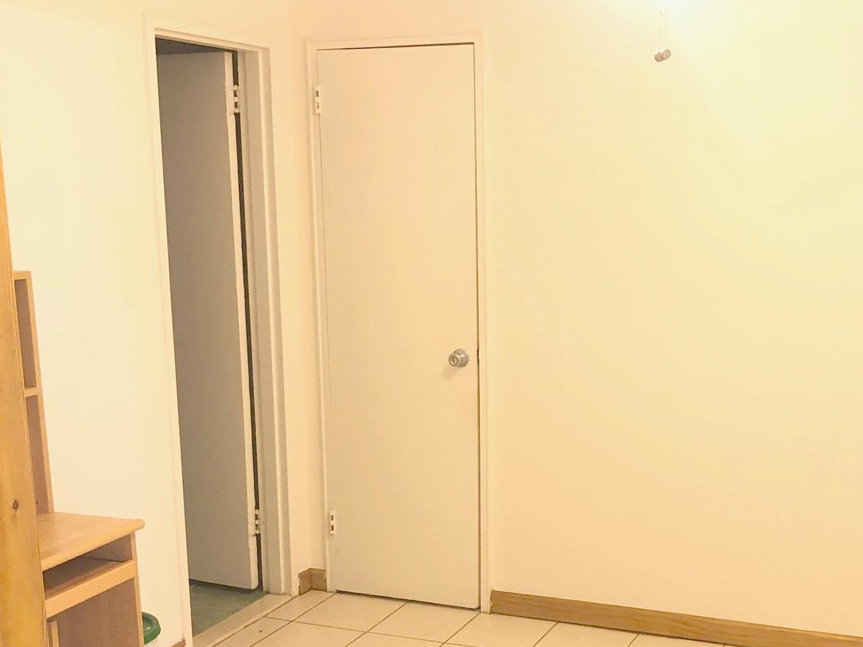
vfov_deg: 31.3
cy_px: 430
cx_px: 559
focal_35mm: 46
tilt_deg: -11.8
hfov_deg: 40.8
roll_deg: +0.4
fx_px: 1147
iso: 100
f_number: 1.8
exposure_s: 1/13
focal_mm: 3.99
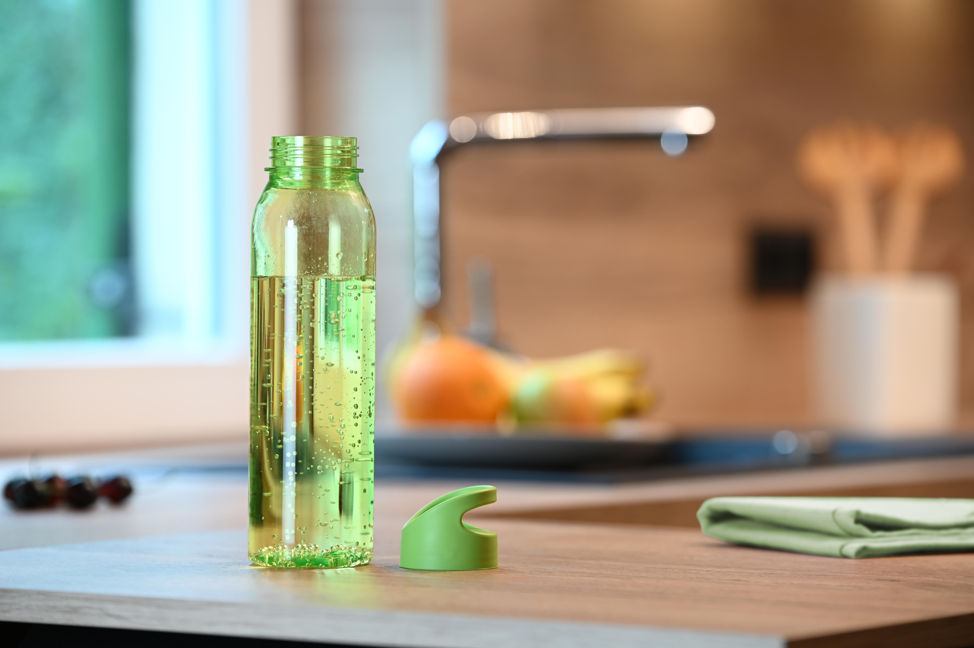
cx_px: 487
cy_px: 324
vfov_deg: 8.1
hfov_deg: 12.1
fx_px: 4596
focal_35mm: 170
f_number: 4
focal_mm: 170
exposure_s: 1/30
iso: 320
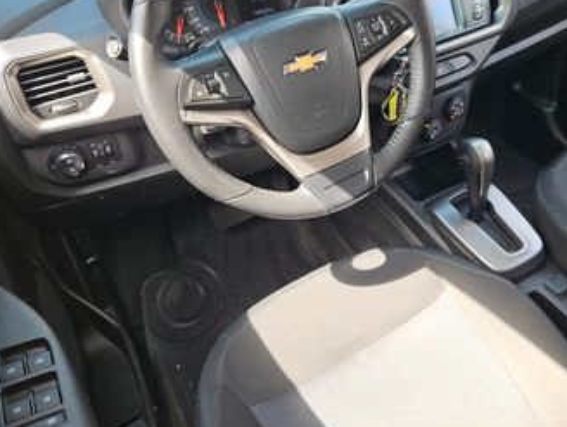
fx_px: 541
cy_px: 145
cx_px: 344
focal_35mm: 33
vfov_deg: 42.5
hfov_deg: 54.8
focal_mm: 5.4
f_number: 1.8
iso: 40
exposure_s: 1/180
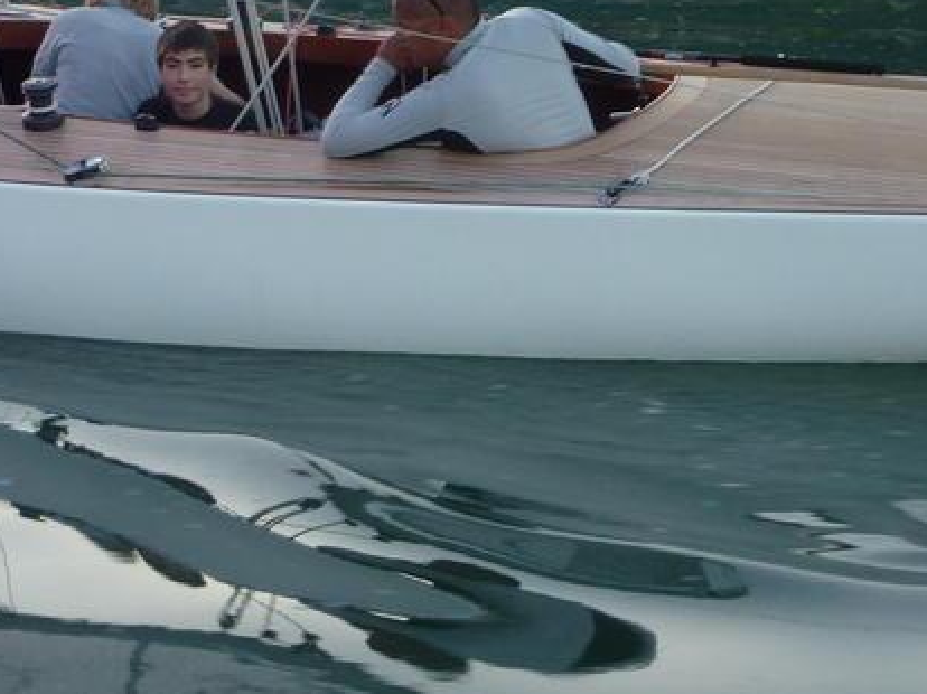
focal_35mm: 94
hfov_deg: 20.5
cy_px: -25
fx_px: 2516
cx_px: 130
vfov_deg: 15.4
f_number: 3.8
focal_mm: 6.8
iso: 125
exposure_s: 1/80
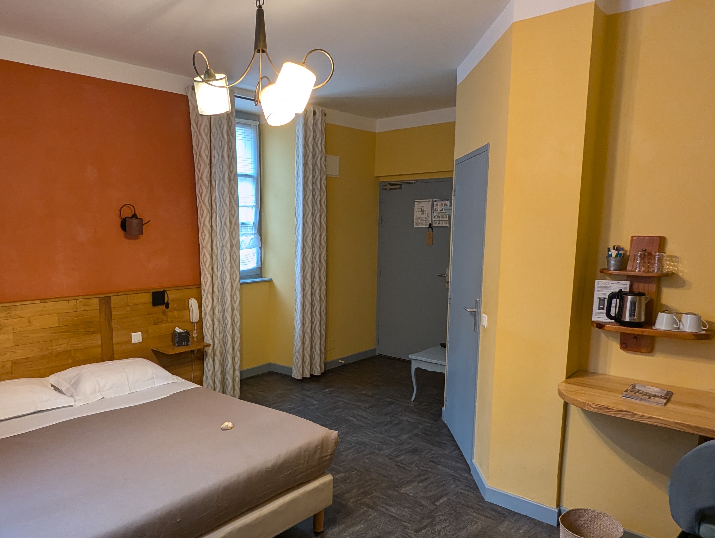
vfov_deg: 54.9
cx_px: 285
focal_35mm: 25
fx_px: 517
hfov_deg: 68.6
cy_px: 301
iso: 118
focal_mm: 2.35
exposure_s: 1/23.8
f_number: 2.2
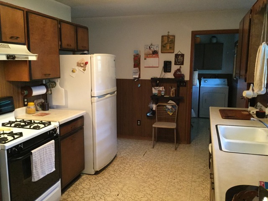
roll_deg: -1.5
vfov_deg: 45.4
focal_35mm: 31
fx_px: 240
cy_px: 100
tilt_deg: -8.5
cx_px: 134
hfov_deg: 58.4
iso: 320
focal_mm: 3.3
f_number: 2.4
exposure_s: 1/15
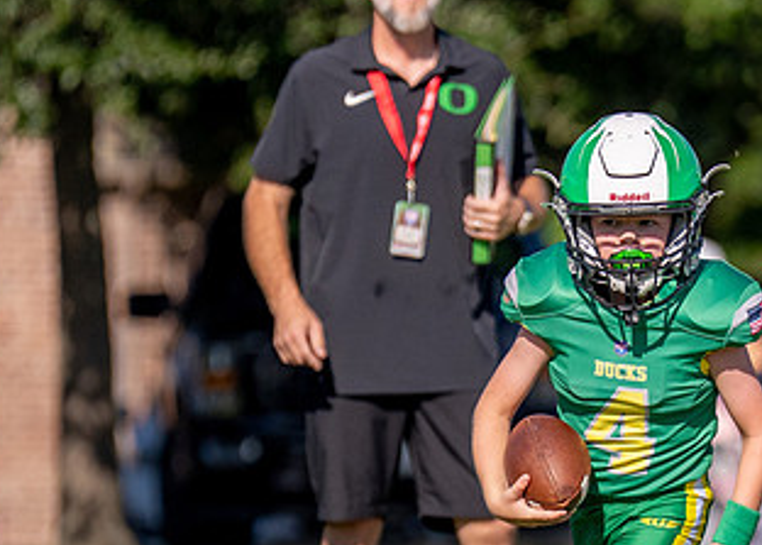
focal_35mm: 899
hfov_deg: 2.2
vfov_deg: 1.6
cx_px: 691
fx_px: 19460
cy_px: 543
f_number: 2.8
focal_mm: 200
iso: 250
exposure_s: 1/6400
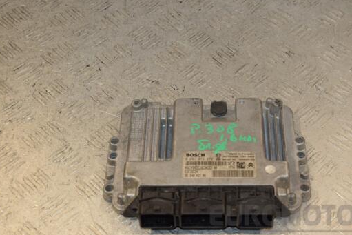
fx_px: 724
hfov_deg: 27.3
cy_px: 123
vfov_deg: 18.4
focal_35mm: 74
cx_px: 197
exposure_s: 1/200
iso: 800
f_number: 7.1
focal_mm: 42
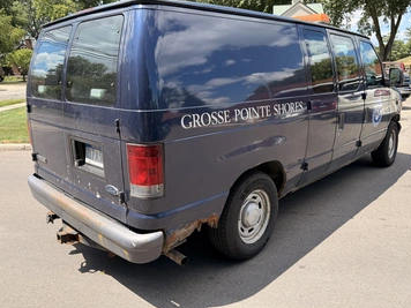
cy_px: 143
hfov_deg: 65.3
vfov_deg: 51.3
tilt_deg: -13.7
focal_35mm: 27
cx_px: 212
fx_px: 321
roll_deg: +2.8
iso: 80
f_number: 1.78
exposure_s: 1/1727
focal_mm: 6.76
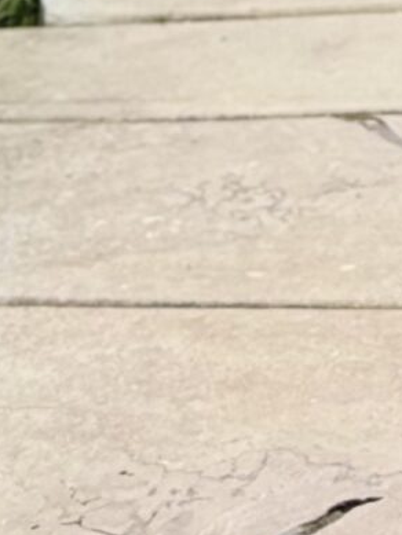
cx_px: 1159
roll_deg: -0.8
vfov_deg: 9.6
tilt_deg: +0.5
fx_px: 2646
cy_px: -945
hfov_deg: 7.7
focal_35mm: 171
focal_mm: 5.96
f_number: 1.6
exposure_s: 1/818
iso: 50
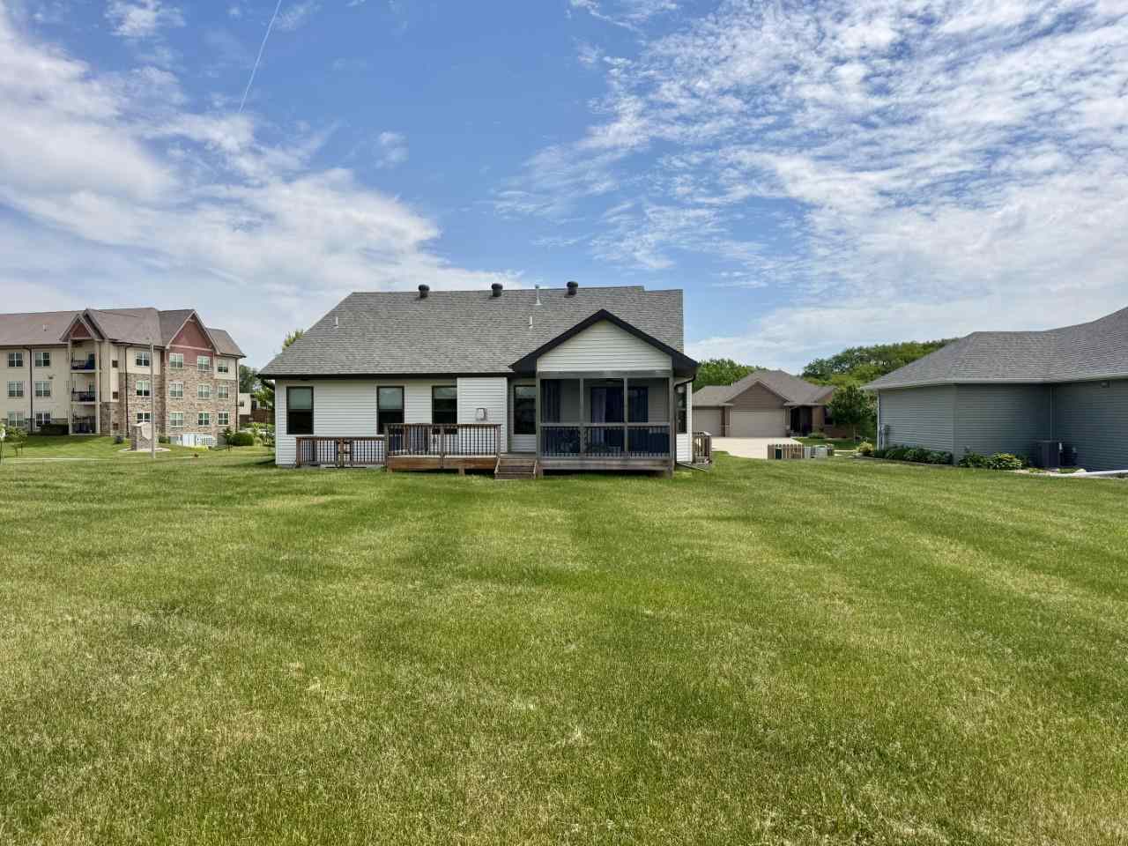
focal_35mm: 24
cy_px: 423
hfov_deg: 71.6
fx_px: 782
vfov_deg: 56.8
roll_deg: +0.1
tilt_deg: -0.2
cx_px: 564
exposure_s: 1/8130
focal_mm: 6.76
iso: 80
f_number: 1.78
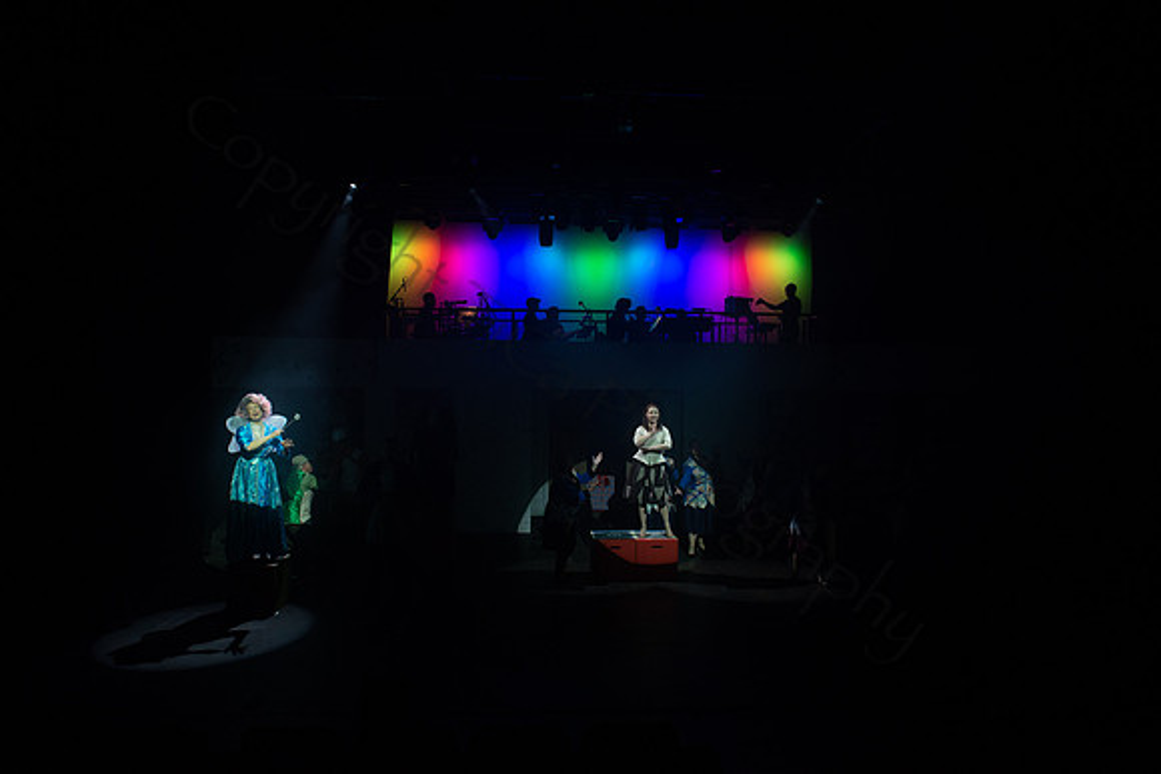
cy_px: 387
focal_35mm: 24
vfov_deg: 53.2
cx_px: 580
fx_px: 774
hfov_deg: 73.7
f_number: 8
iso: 1600
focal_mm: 24
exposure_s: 1/60
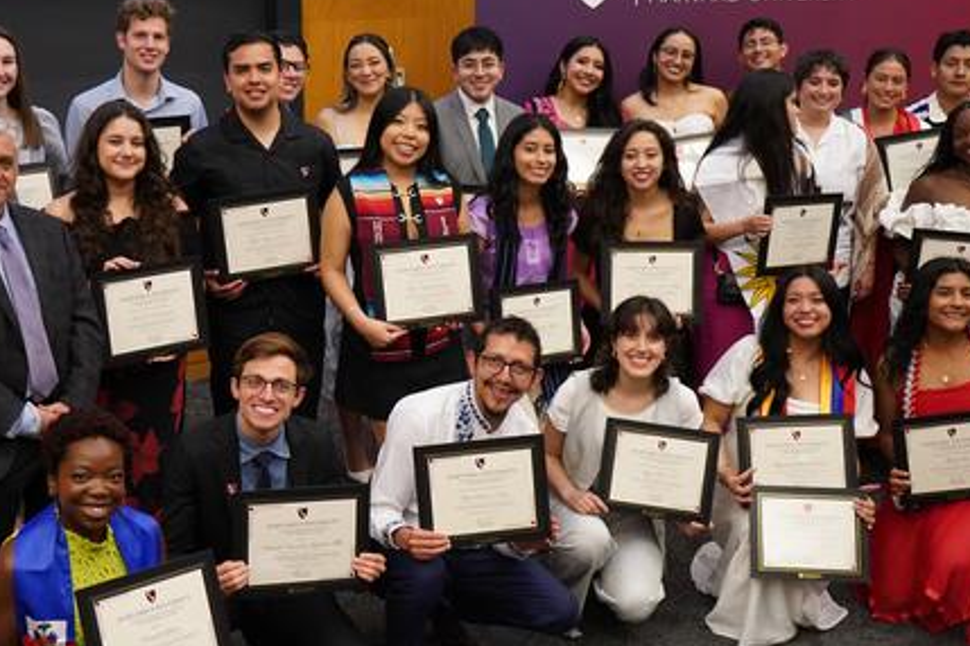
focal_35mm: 47
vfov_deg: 28.6
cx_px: 369
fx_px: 1266
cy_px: 325
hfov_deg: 41.6
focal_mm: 28
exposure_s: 1/400
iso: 4000
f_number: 3.5
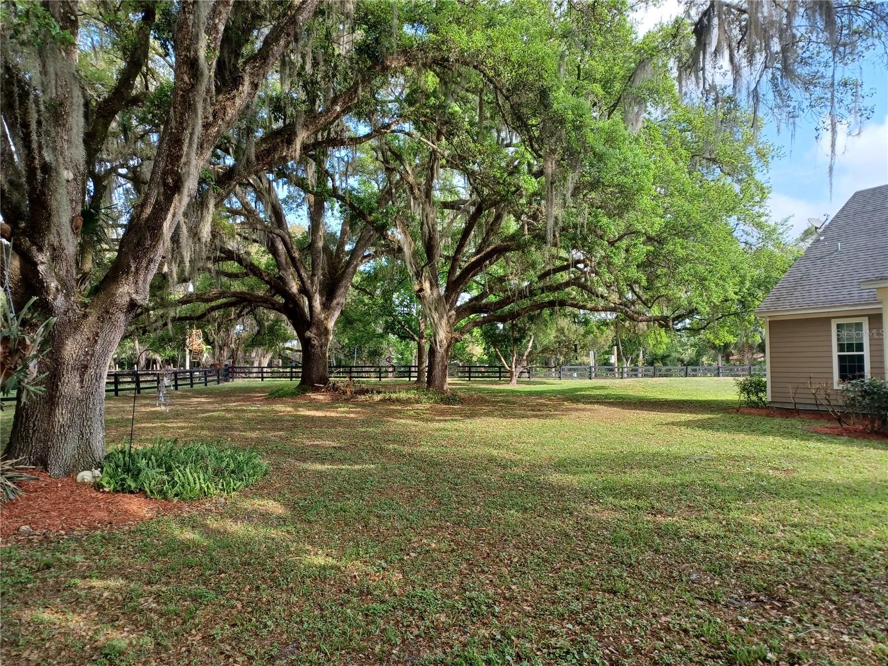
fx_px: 641
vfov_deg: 54.9
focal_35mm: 25
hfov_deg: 69.4
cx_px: 444
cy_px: 333
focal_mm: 4.6
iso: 50
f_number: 1.8
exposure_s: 1/120
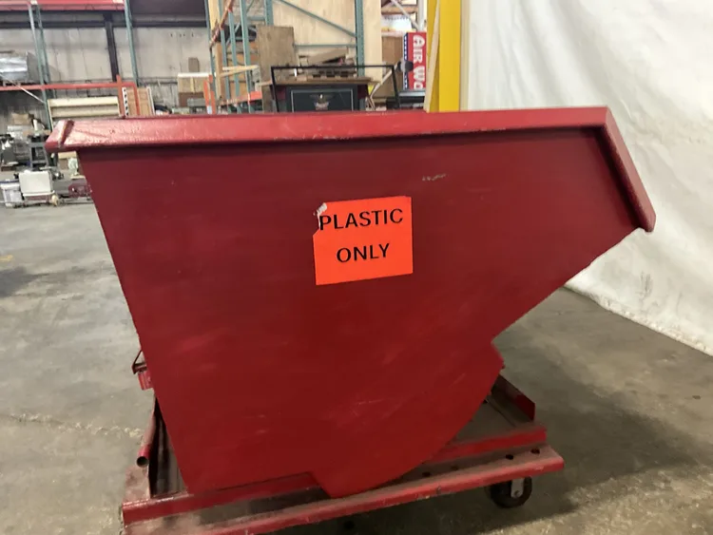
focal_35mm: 29
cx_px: 356
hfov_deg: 61.6
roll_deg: +3.3
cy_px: 268
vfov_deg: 48.3
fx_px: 598
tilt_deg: -16.4
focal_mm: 3
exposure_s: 1/30
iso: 400
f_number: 1.8
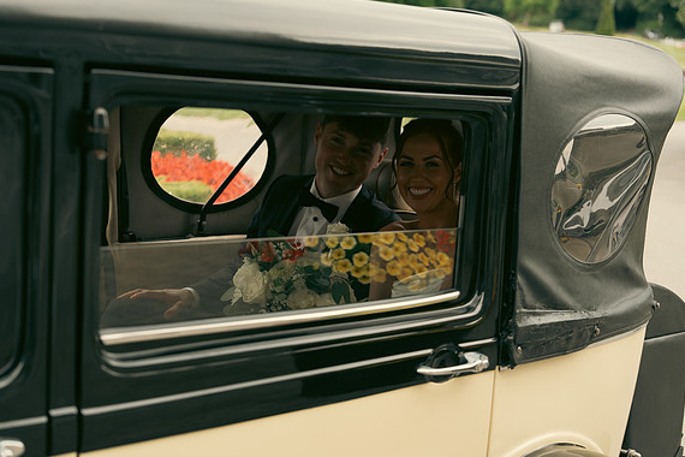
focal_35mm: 57
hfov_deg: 35.1
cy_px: 228
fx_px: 1084
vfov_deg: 23.8
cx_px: 347
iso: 400
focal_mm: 56
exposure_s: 1/500
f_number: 3.5
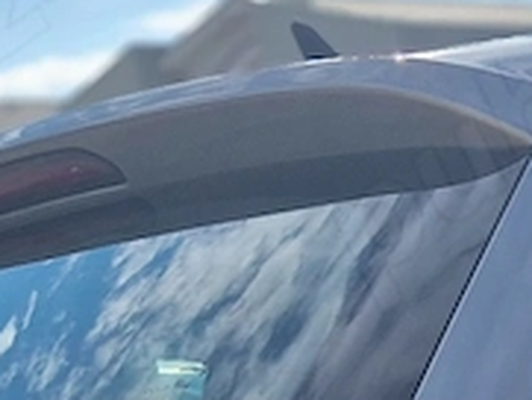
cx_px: 988
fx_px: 1953
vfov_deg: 10.6
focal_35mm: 127
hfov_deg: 13.7
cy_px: 841
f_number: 1.8
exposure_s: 1/2296
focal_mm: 5.4
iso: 50
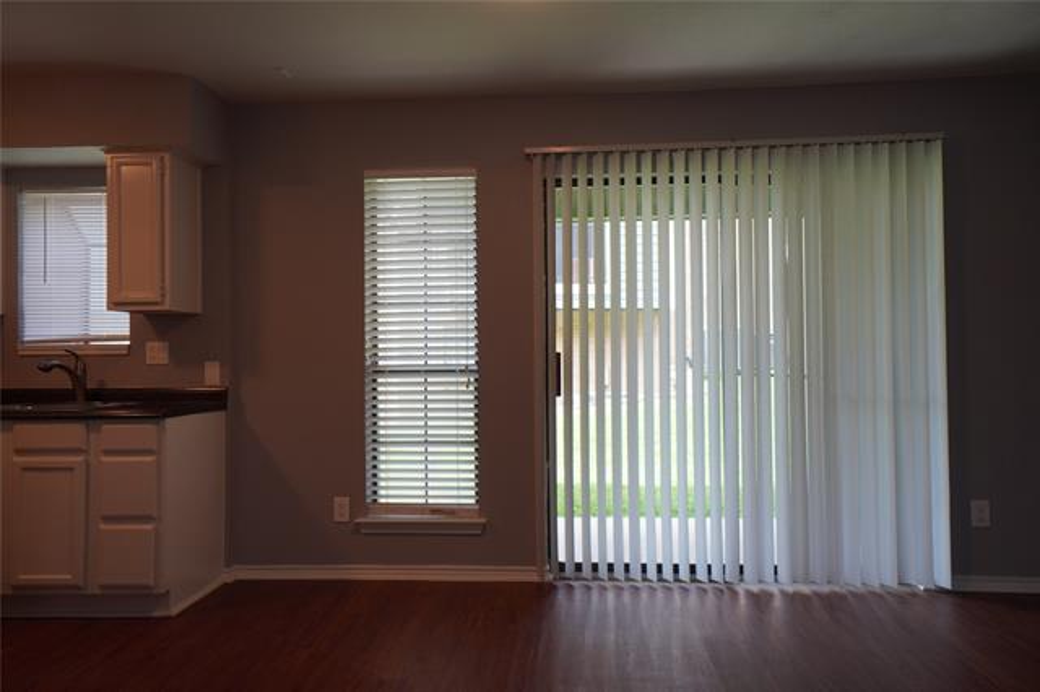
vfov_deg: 47.9
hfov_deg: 67.4
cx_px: 520
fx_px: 780
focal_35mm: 27
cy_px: 346
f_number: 4
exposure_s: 1/200
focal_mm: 18
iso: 400
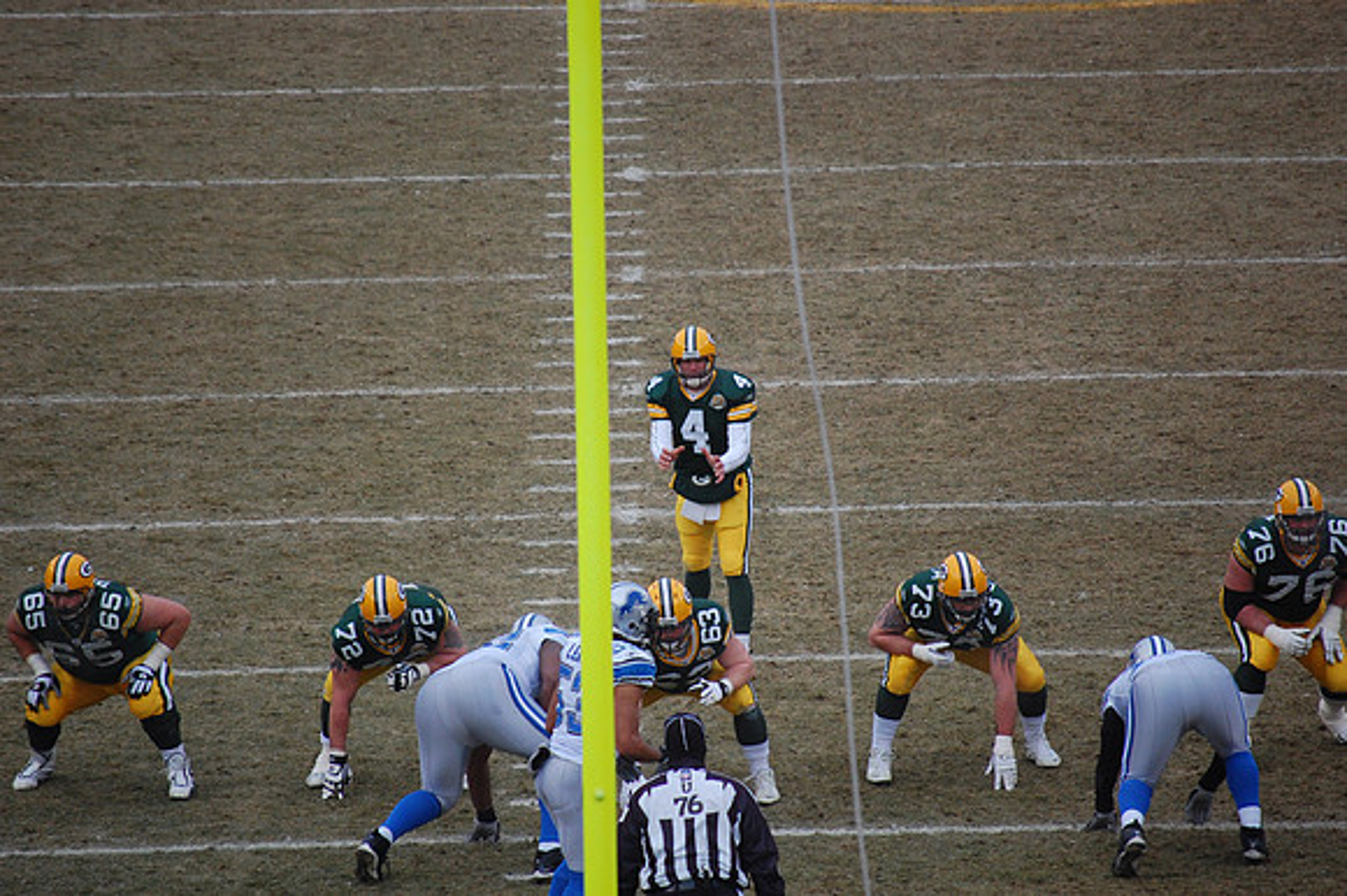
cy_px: 448
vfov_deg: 4.6
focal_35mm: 300
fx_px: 11218
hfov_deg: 6.9
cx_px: 674
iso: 800
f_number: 5.6
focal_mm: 200
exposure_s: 1/1250
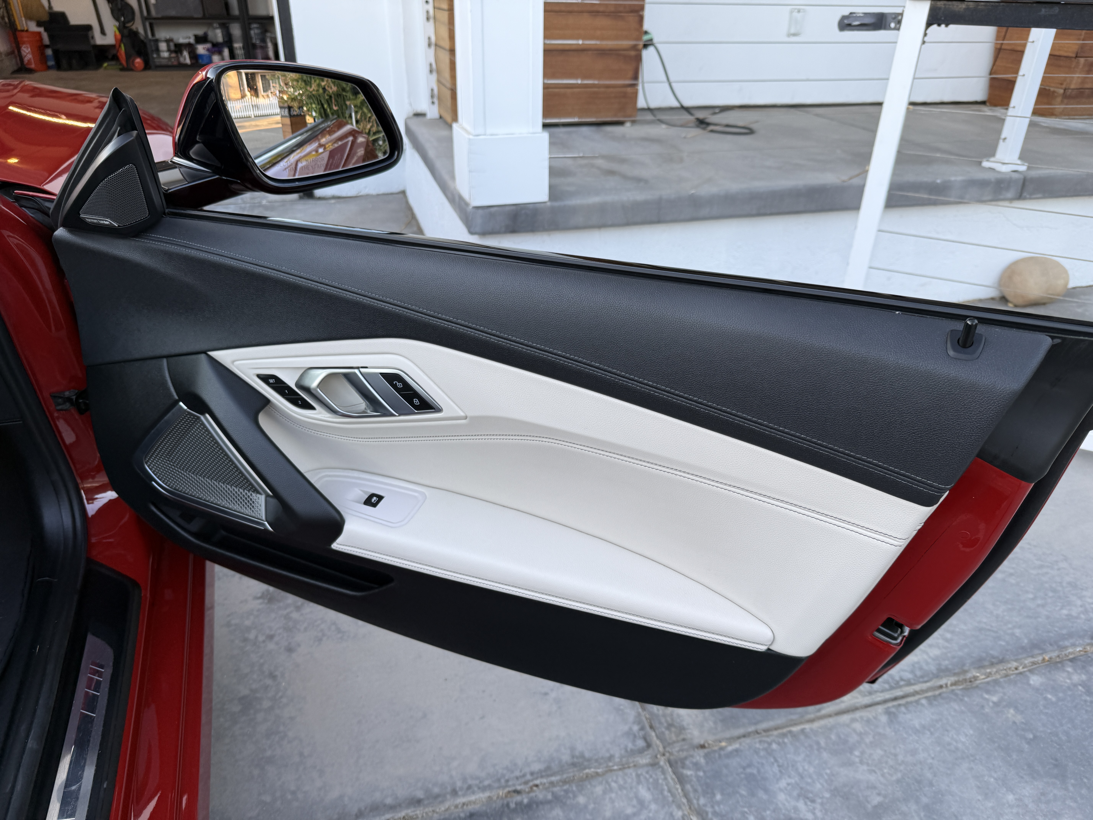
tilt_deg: -29.1
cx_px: 546
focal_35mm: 24
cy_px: 410
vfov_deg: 56.8
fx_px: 758
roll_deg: -1.8
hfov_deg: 71.6
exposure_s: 1/175
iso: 64
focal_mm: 6.76
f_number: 1.78
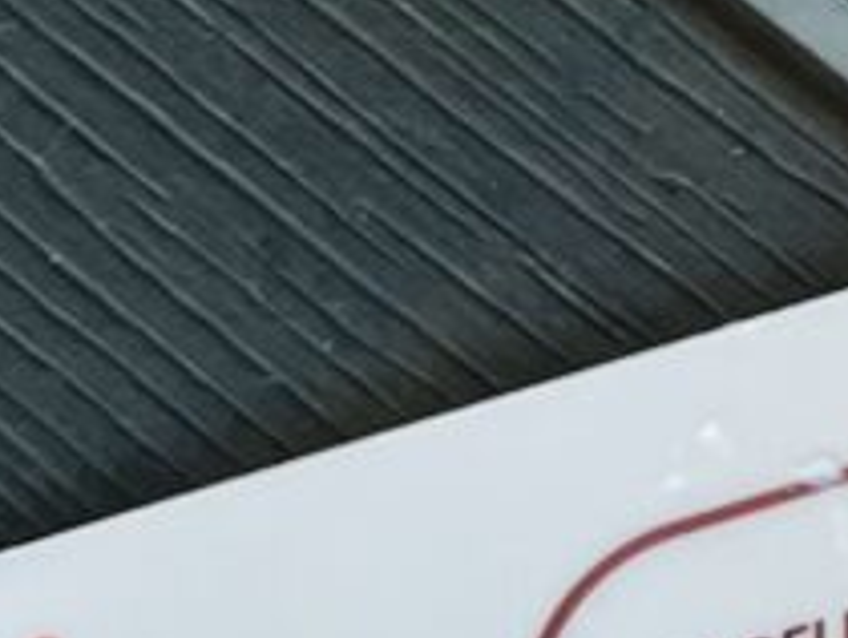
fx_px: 4660
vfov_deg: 7.7
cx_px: 2952
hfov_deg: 8.1
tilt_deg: -79.1
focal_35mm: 190
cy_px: -242
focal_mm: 5.1
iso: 32
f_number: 1.6
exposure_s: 1/132
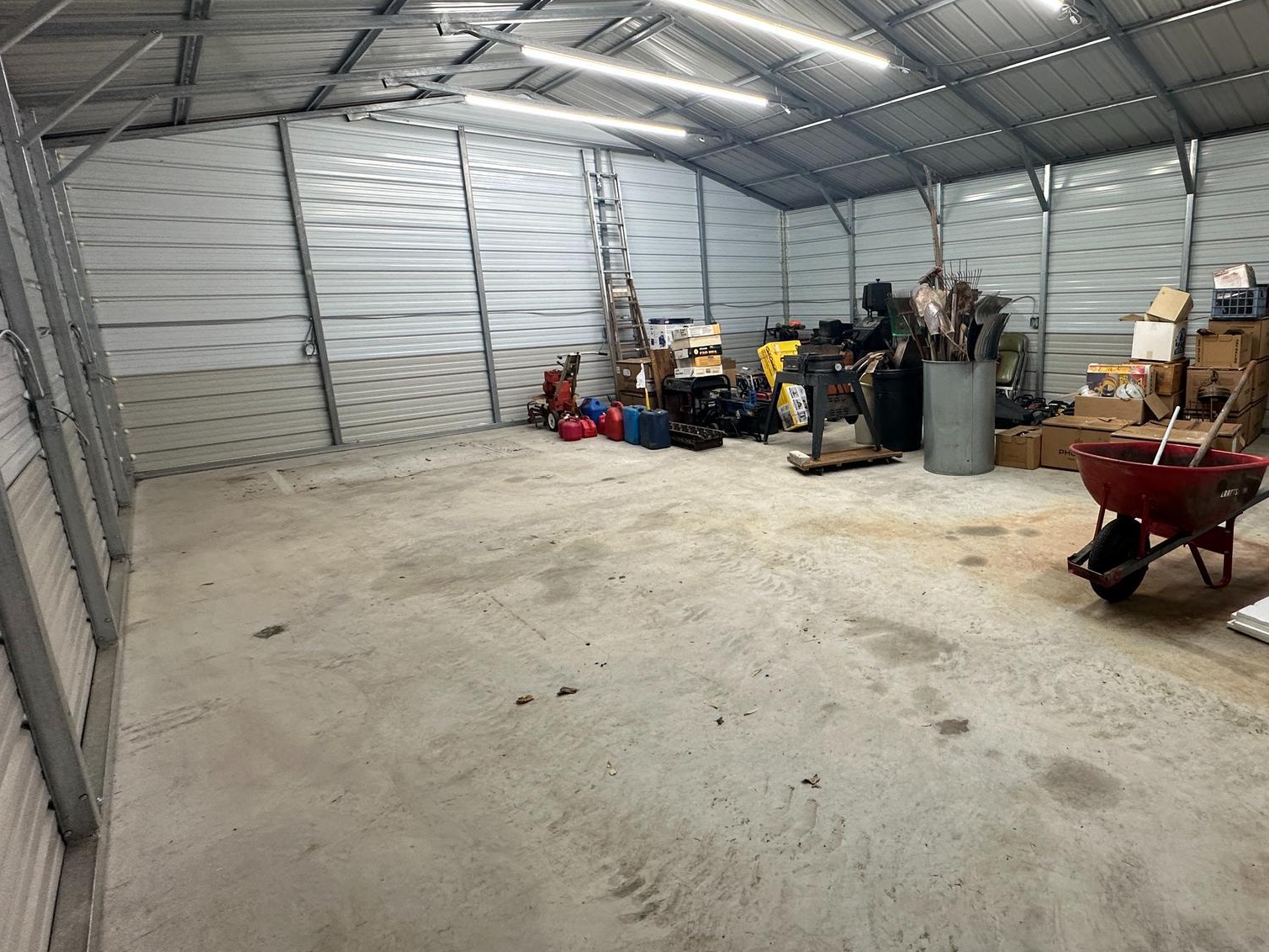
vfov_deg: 68.6
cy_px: 443
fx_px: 697
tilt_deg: -11.5
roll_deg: +1.7
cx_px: 822
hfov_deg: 82.4
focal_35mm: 19
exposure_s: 1/120
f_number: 2.2
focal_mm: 2.22
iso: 200
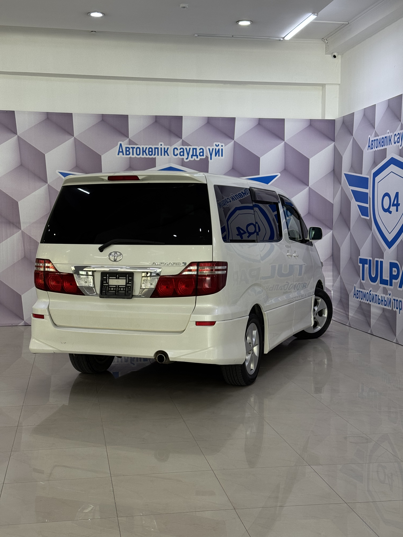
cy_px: 268
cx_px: 202
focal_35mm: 48
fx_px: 745
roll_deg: -0.3
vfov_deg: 39.7
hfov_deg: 30.3
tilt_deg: -3.9
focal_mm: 6.76
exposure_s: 1/100
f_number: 1.78
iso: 80
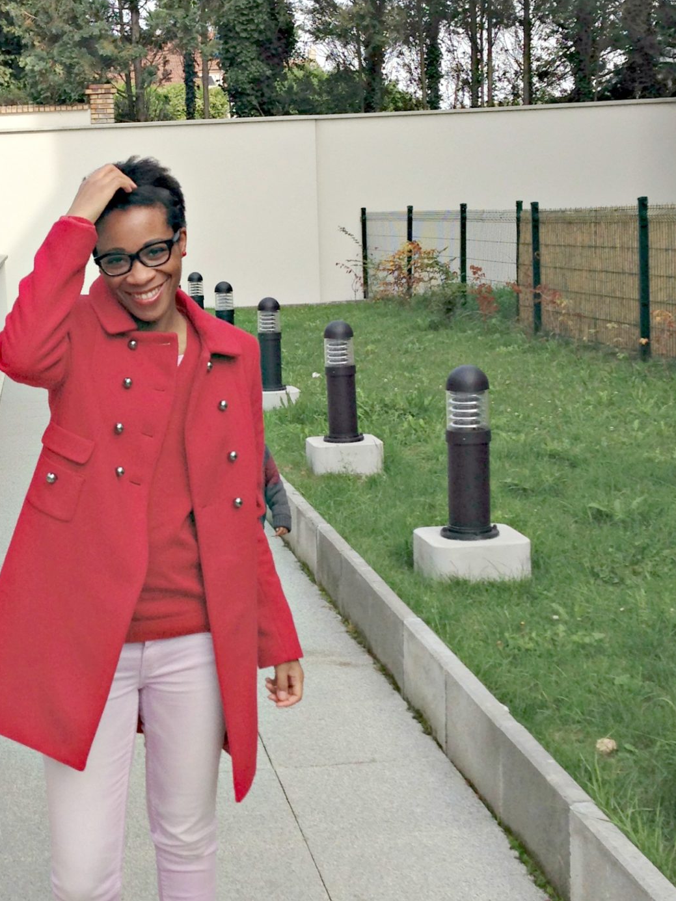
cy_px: 404
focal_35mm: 61
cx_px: 142
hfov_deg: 23.7
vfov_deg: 31.7
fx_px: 1588
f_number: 2.4
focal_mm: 4.13
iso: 50
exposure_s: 1/847
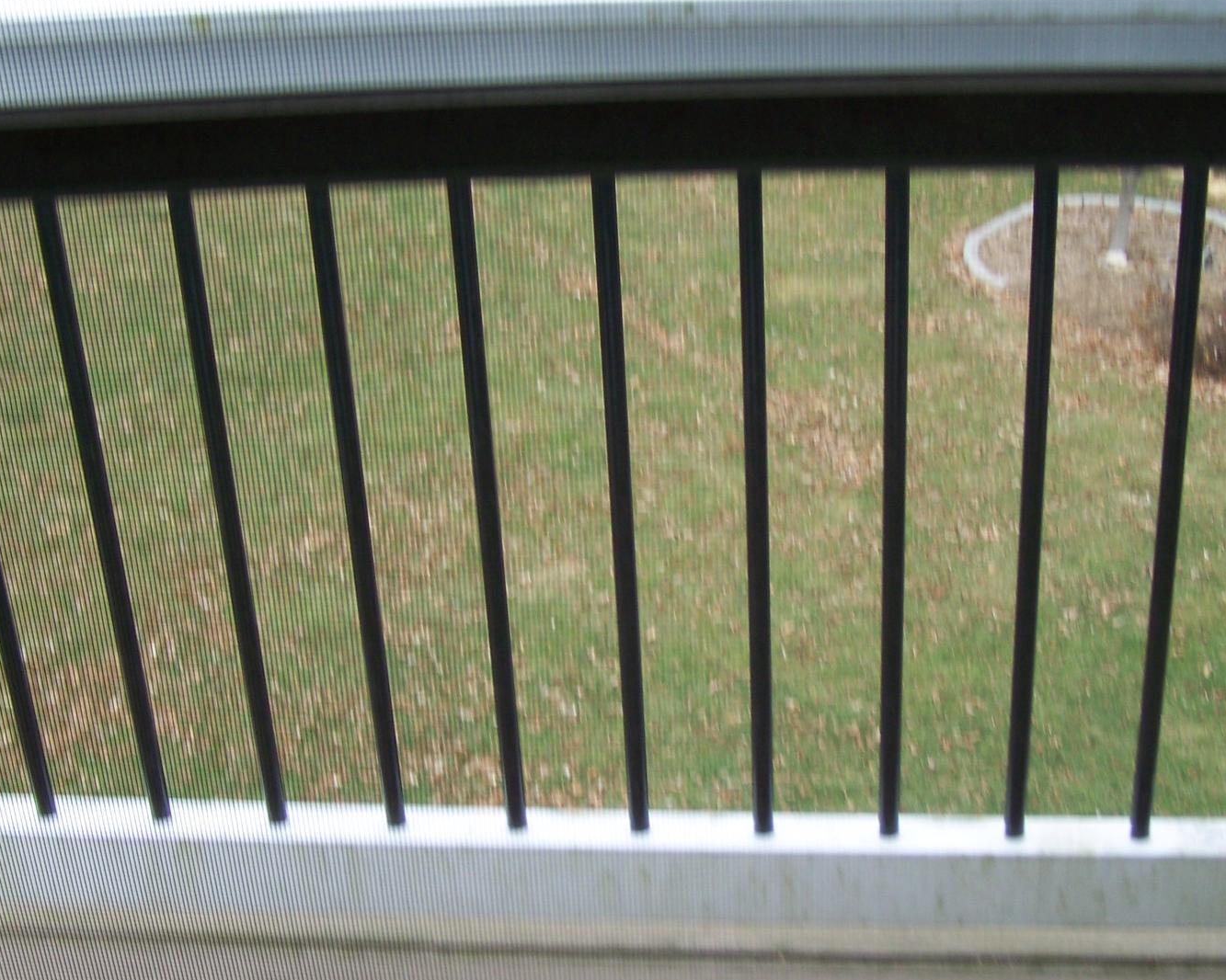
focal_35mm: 57
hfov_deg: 33.0
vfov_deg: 26.6
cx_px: 668
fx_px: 2068
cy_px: 597
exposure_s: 1/80
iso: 64
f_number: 2.8
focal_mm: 6.3
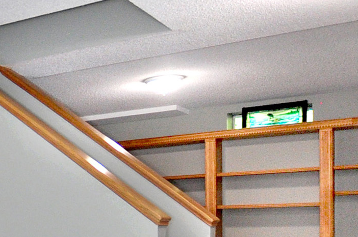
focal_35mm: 62
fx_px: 616
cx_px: -226
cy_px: 221
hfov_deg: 23.3
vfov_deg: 21.3
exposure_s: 1/100
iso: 800
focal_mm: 10
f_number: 3.5
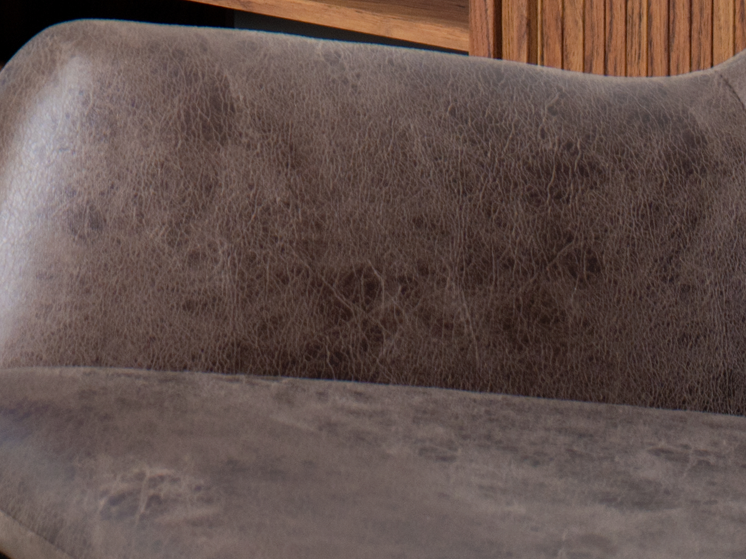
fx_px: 5301
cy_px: -954
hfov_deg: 7.9
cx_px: -417
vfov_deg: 5.7
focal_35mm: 246
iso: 125
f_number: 4
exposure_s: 1/125
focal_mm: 32.5
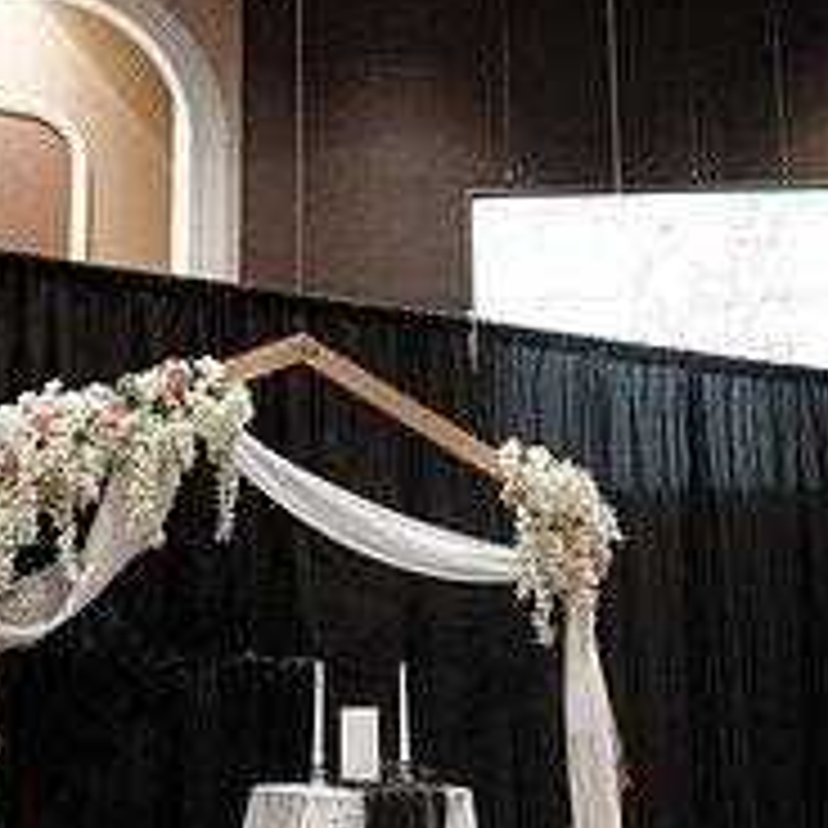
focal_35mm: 50
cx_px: 356
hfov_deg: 34.0
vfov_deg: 34.0
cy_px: 482
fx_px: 1353
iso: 2000
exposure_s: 1/400
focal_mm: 24
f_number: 2.2
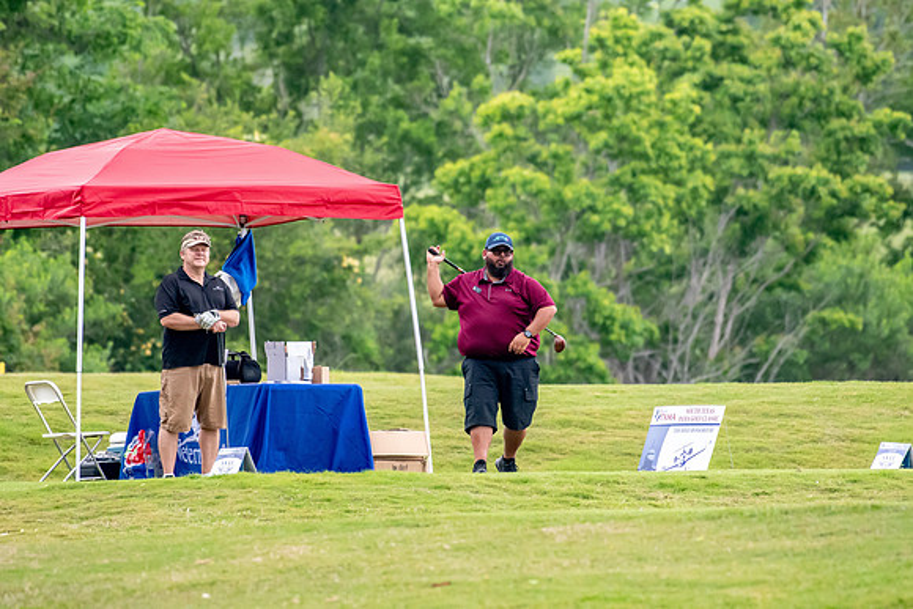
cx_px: 456
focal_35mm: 675
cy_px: 304
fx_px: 17122
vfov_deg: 2.0
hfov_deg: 3.1
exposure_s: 1/2000
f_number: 5.6
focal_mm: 450
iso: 2800
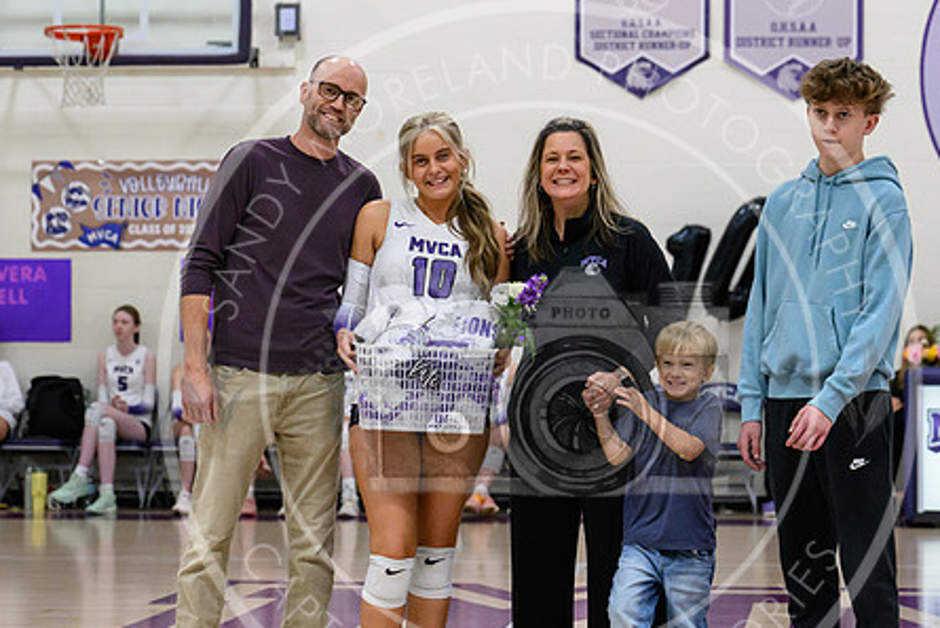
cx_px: 483
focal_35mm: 100
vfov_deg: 13.7
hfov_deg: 20.4
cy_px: 351
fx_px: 2612
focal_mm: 70
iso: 6400
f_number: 3.5
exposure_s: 1/640
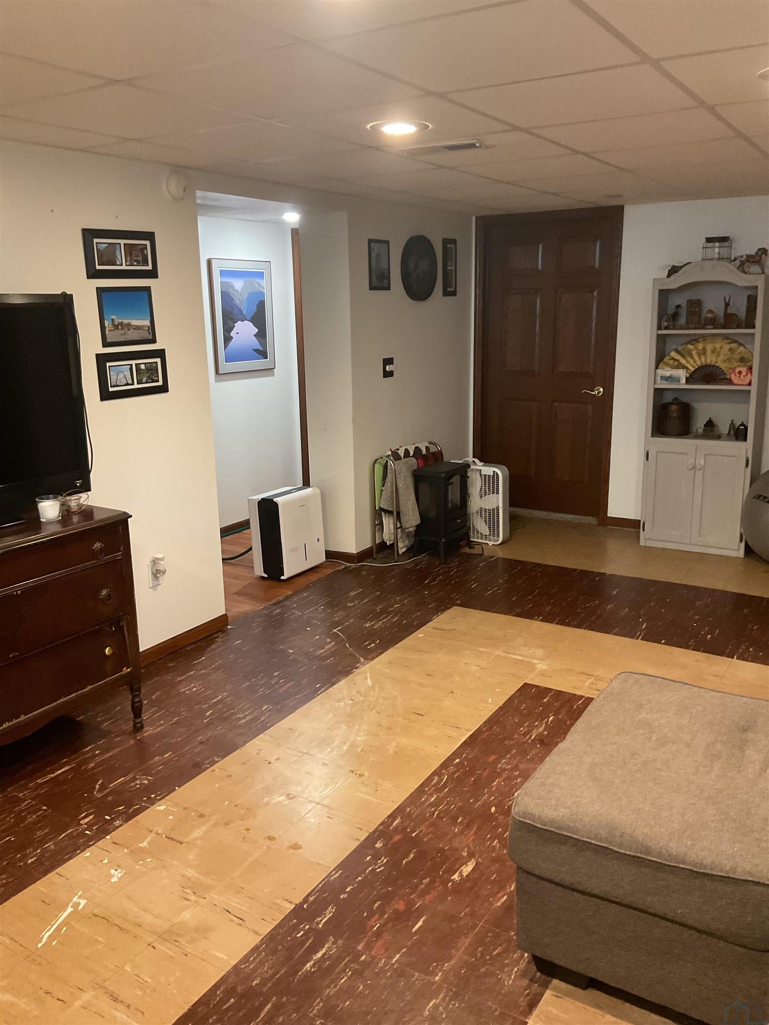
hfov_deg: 48.2
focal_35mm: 29
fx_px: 859
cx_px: 384
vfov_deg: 61.7
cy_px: 512
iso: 250
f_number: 1.8
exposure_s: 1/40
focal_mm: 3
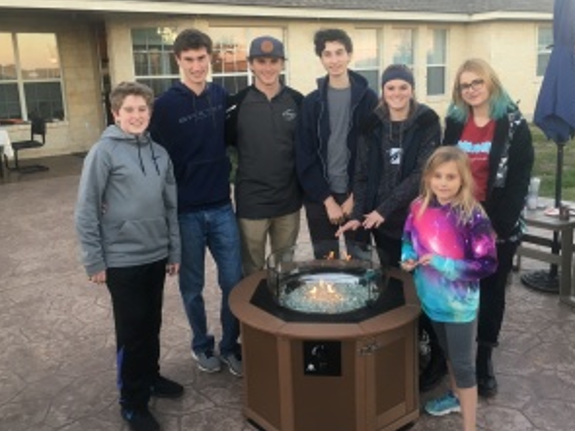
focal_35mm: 36
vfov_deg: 39.6
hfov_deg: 51.3
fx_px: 598
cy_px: 187
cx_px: 318
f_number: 2.2
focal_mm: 4.15
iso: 25
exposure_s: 1/30
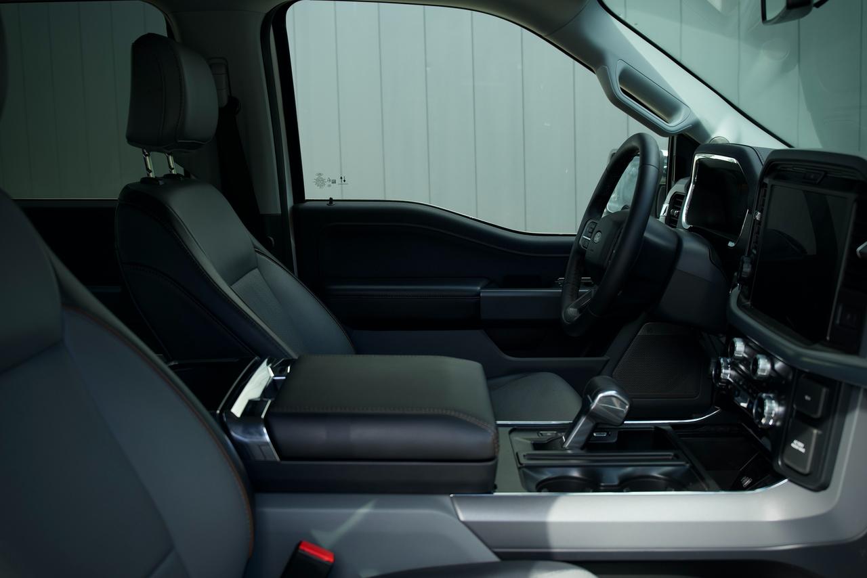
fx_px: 867
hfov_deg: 53.1
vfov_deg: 36.9
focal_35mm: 36
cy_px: 289
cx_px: 434
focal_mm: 24
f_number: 2.8
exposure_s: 1/50
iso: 250
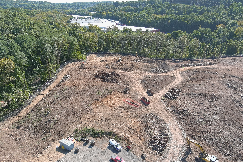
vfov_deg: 45.0
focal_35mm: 29
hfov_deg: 63.7
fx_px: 196
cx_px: 122
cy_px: 81
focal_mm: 10.57
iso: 100
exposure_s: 1/640
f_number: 2.8
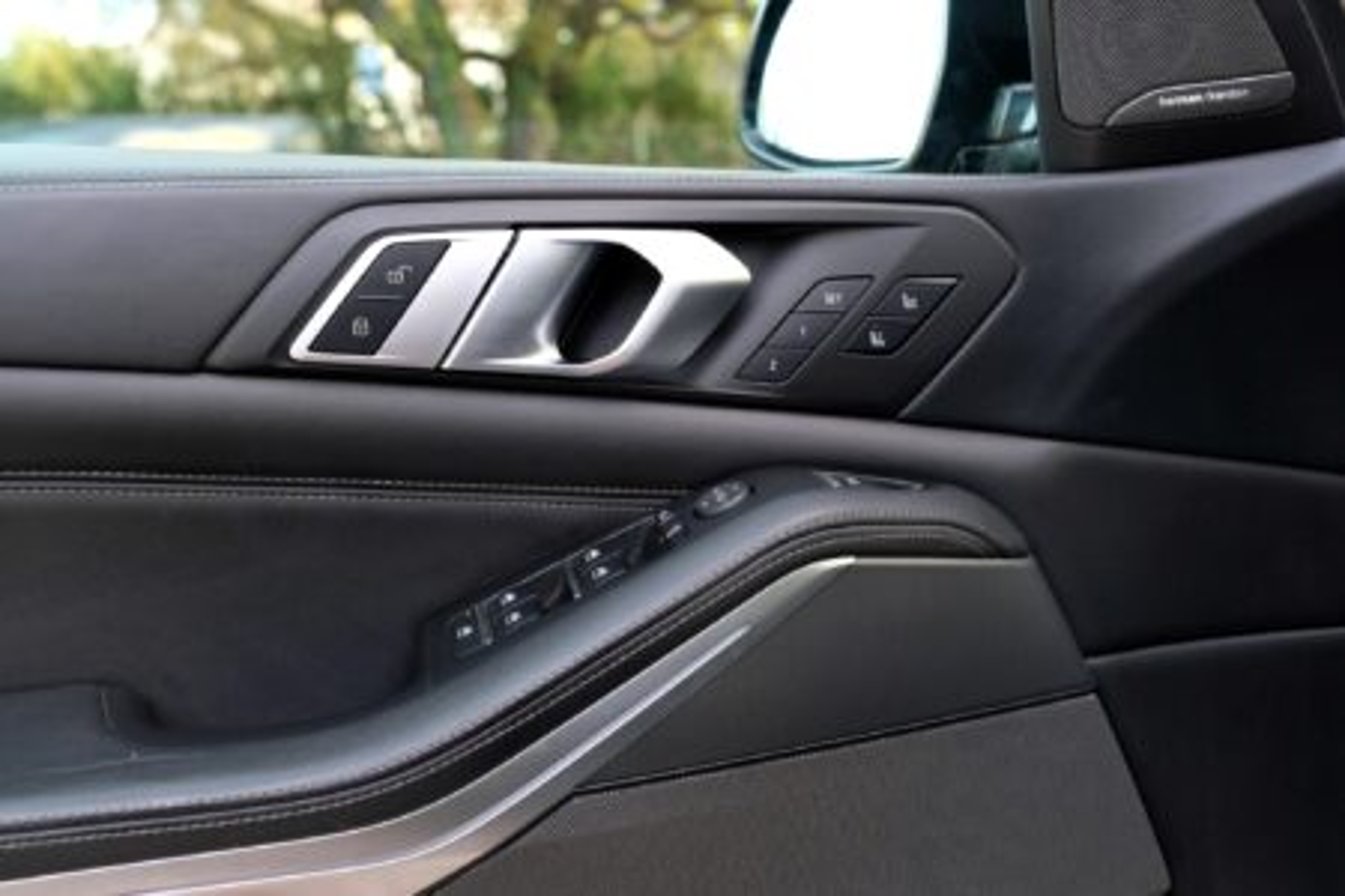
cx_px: 672
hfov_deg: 55.8
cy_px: 448
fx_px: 1270
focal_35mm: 34
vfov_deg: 38.9
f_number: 4
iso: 1250
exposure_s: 1/60
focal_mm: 22.7
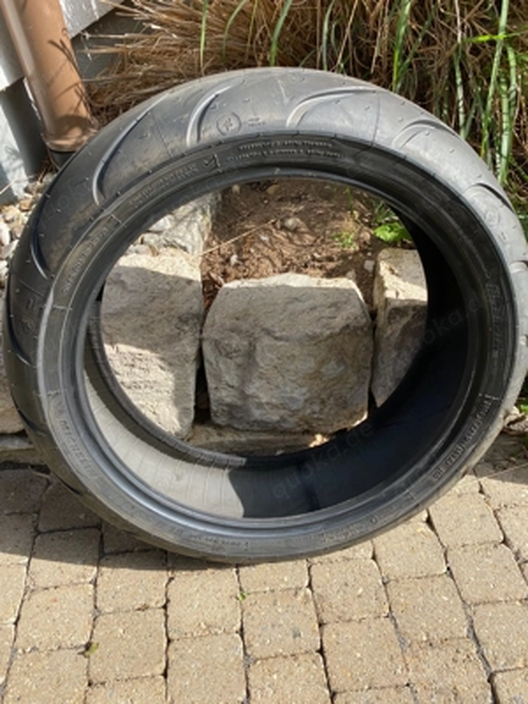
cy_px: 352
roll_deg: +2.8
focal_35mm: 26
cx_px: 264
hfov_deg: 53.1
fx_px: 529
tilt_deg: -44.5
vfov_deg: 67.3
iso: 32
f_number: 1.8
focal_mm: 4.25
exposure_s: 1/927
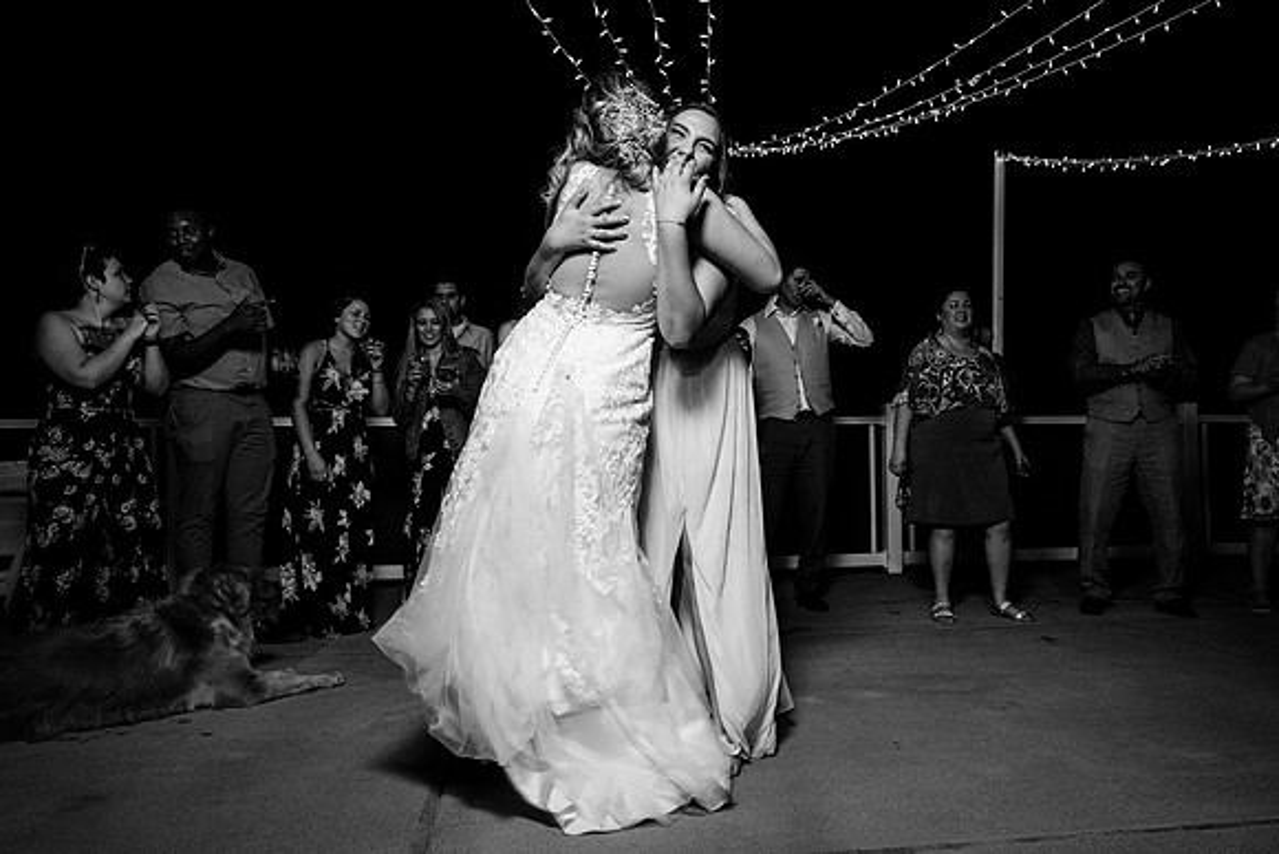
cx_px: 677
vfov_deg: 48.4
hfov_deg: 67.9
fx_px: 949
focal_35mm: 27
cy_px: 434
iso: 2000
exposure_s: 1/100
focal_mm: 22
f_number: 5.6
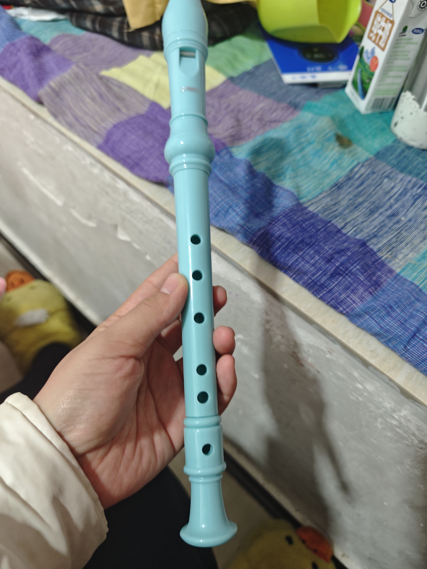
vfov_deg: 73.9
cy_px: 284
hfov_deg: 58.9
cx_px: 214
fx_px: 378
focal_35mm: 23
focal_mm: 6.55
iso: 500
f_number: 1.62
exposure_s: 1/52
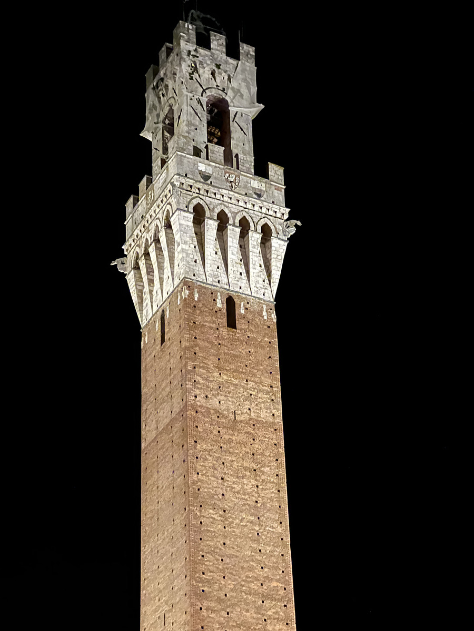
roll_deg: +2.4
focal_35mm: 77
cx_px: 237
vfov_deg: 25.3
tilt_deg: +34.7
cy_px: 316
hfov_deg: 19.1
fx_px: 1406
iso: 1250
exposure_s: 1/8
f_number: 2.8
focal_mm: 9
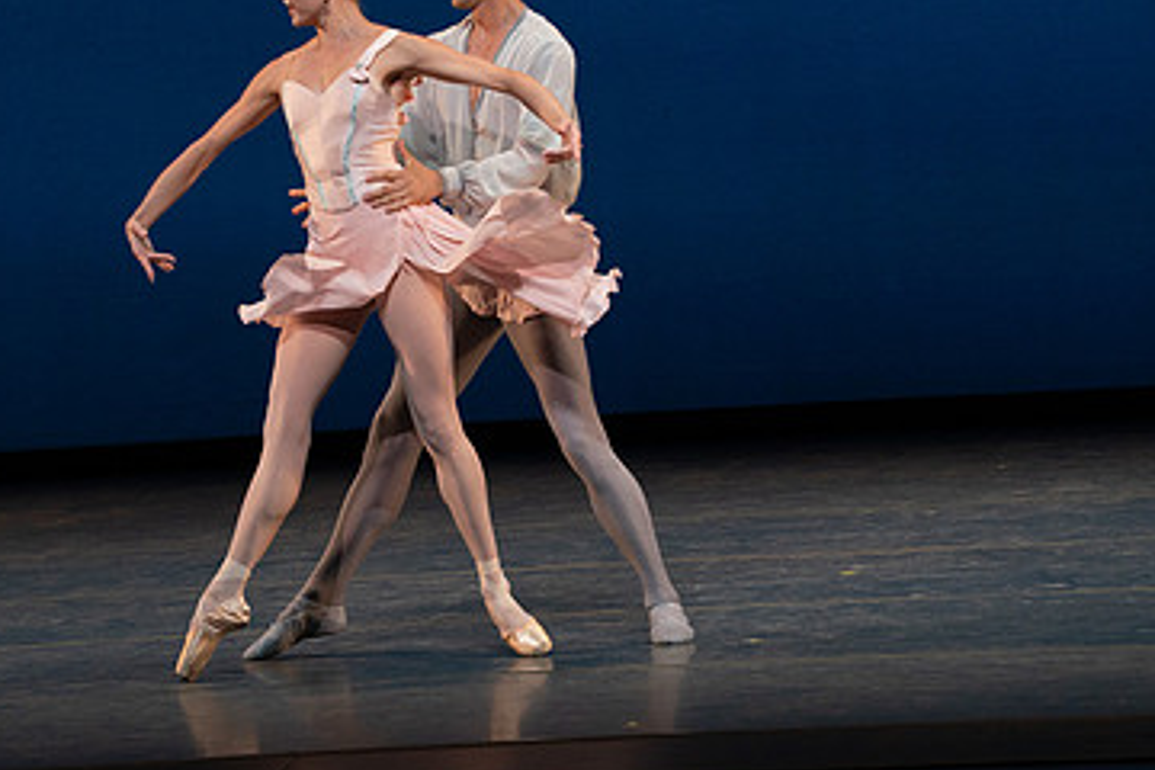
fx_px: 10330
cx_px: 295
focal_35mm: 322
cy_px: 175
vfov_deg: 4.3
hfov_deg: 6.4
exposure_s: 1/500
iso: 3200
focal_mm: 200
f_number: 8
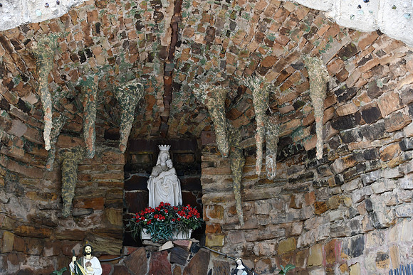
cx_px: 206
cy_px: 138
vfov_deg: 14.7
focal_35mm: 93
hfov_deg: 21.9
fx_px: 1067
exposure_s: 1/250
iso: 360
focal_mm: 62
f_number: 5.6
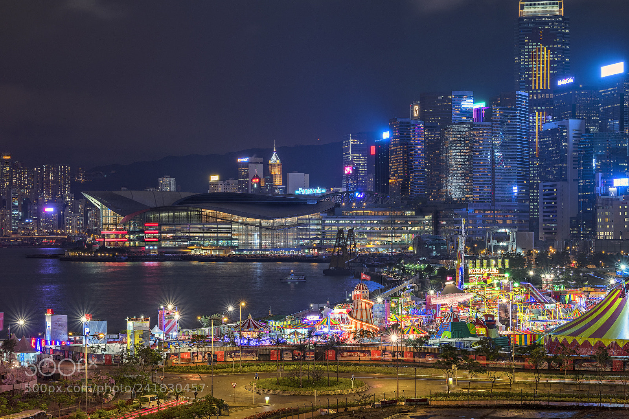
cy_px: 210
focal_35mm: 78
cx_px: 314
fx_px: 1362
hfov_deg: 26.0
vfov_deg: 17.5
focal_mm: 78
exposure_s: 3
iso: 100
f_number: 11
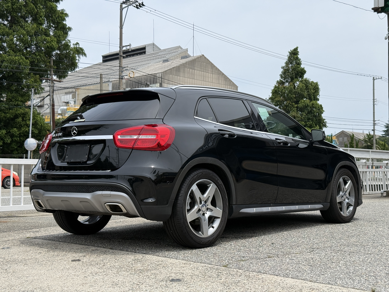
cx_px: 194
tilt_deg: +3.0
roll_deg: -0.2
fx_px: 539
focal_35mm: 48
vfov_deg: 30.3
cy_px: 146
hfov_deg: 39.7
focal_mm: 6.76
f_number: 1.78
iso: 64
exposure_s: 1/4329
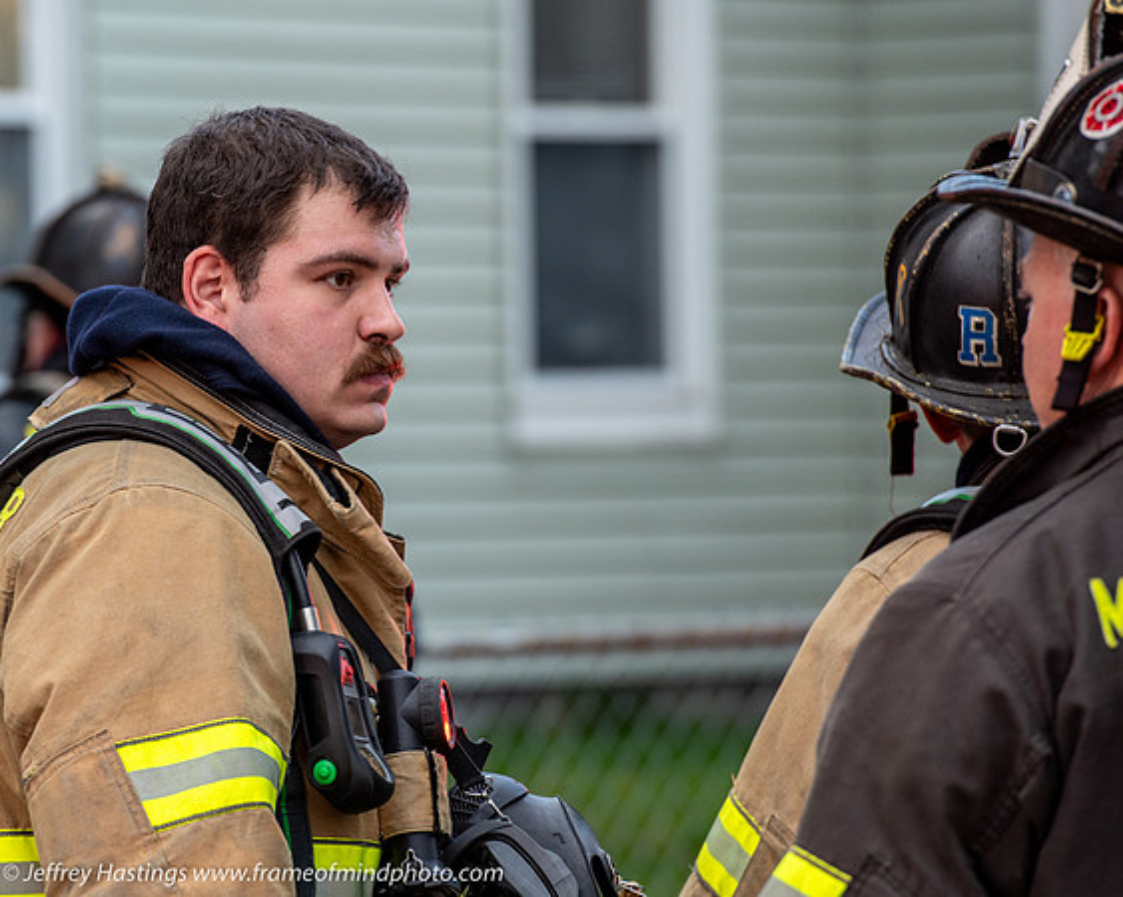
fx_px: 8679
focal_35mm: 261
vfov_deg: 5.9
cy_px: 468
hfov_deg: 7.4
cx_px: 367
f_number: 5
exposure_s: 1/125
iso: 640
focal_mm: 200
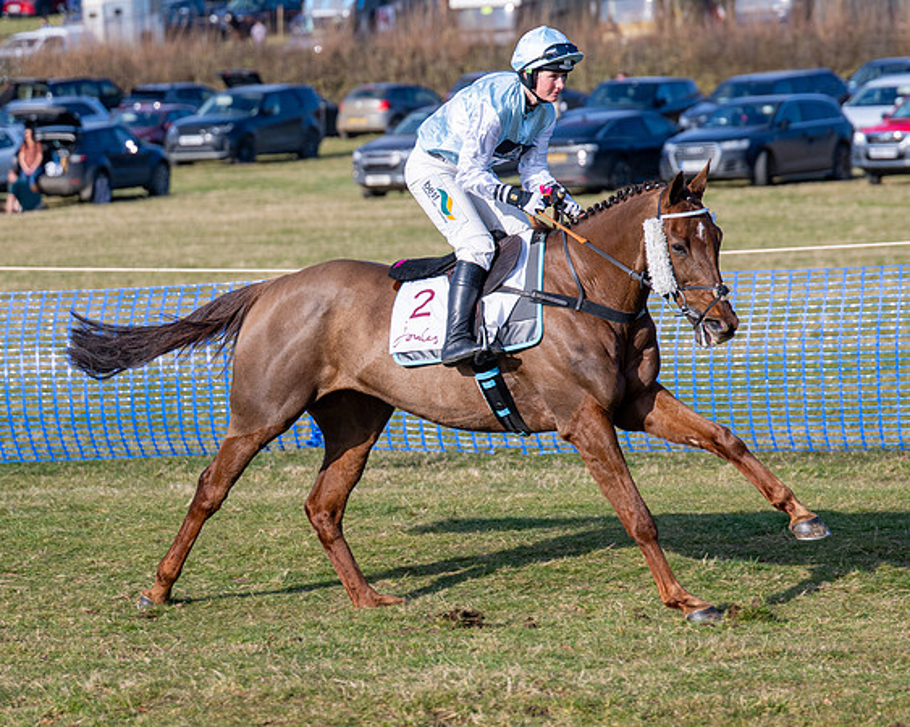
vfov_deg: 7.9
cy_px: 339
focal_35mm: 195
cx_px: 422
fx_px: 5255
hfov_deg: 9.9
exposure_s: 1/2000
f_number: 2.8
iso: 100
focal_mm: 95
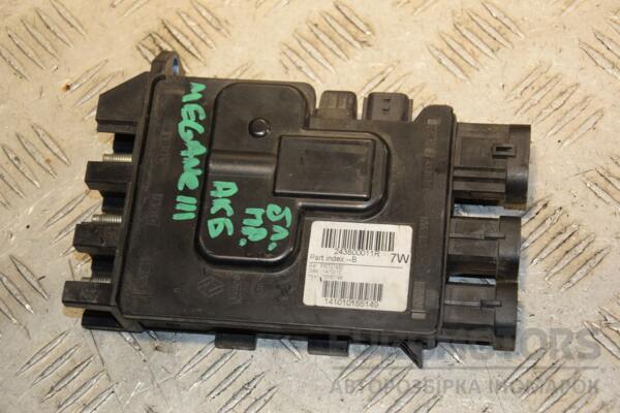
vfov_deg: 15.7
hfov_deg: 23.4
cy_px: 206
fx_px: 1498
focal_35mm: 87
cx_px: 310
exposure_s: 1/200
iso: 800
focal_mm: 58
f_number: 5.6
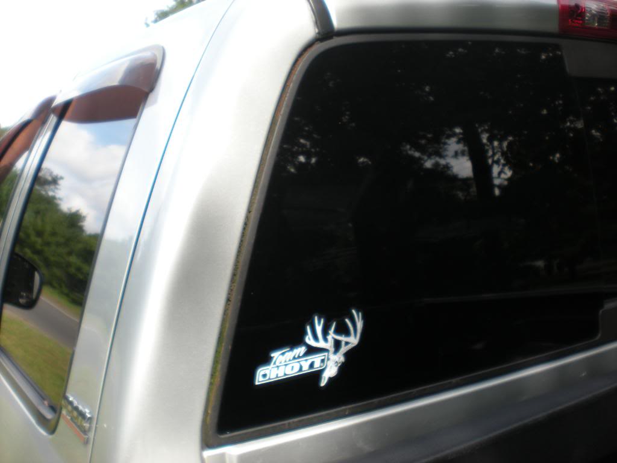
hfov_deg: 49.0
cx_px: 308
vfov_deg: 37.7
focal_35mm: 38
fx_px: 677
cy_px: 232
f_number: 3.1
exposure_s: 1/215
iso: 64
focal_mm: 6.3
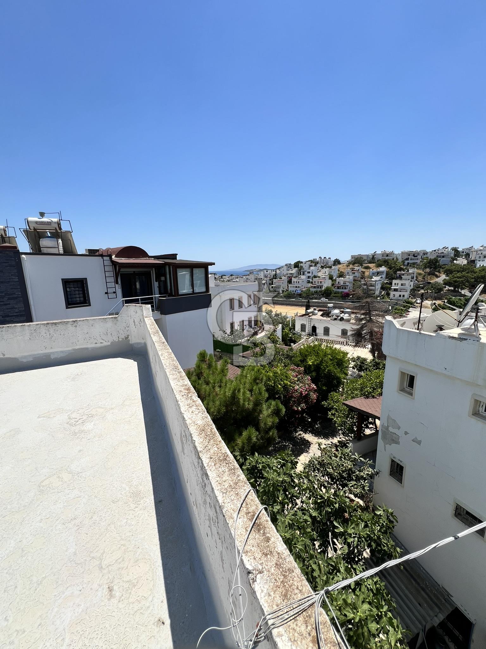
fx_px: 243
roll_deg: +1.2
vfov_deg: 106.2
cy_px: 324
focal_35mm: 13
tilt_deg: -11.5
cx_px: 243
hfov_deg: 89.9
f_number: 1.8
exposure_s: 1/1845
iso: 32
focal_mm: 1.57
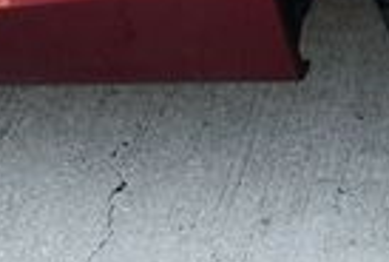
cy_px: -162
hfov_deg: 11.1
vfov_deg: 8.0
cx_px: 772
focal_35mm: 168
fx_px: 1819
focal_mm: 18
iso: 400
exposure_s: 1/250
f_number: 4
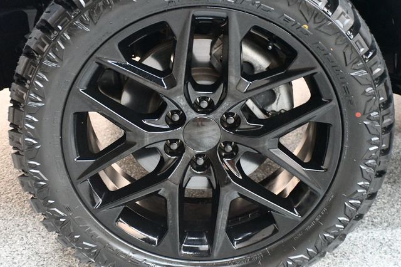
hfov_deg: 28.1
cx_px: 200
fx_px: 802
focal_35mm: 72
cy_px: 134
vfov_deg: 18.9
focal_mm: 48
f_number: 4.5
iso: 12800
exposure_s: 1/60
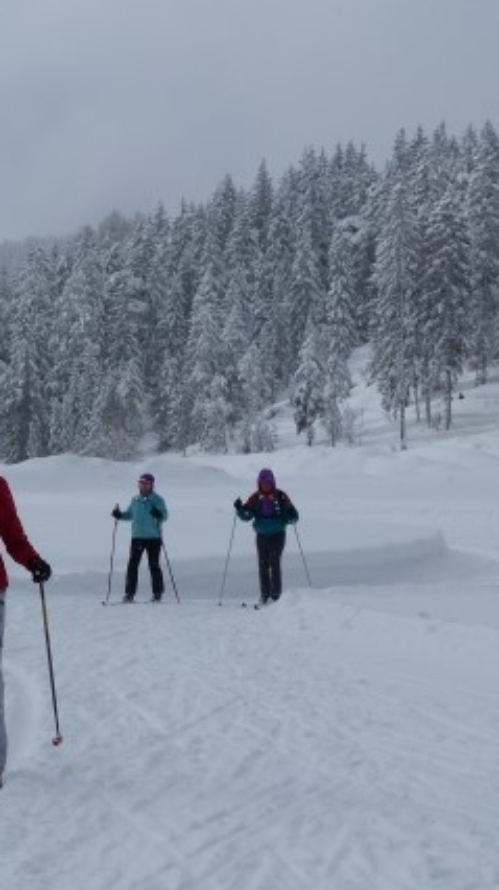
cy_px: 472
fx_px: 2239
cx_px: 44
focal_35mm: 95
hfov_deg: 12.6
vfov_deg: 22.5
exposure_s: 1/1000
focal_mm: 10.5
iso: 80
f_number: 5.6
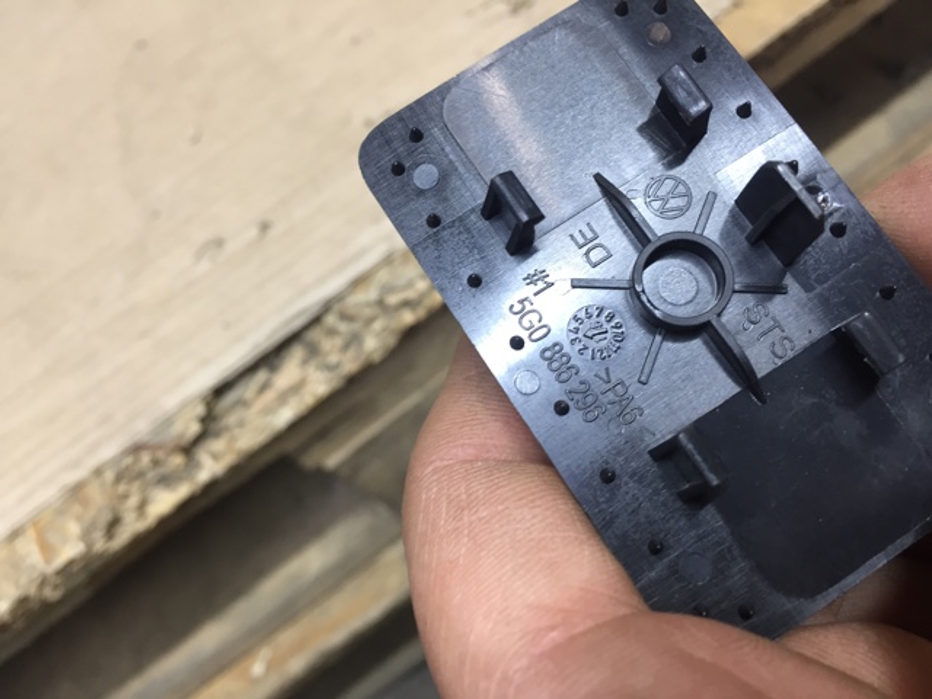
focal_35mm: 29
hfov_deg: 61.7
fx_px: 781
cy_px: 350
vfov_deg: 48.2
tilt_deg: -60.5
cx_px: 466
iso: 100
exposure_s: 1/33
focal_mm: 4.15
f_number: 2.2
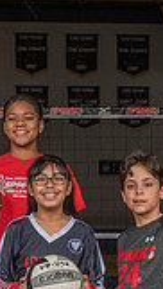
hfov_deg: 12.3
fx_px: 758
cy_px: 330
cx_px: 113
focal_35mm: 99
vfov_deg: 20.4
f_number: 8
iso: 100
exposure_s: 1/200
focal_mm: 24
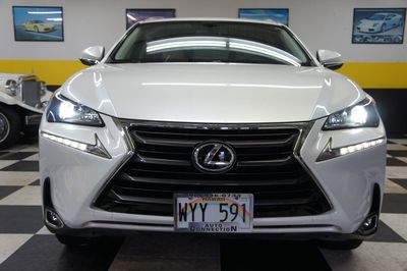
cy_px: 136
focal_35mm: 34
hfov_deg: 55.1
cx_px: 204
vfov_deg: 38.3
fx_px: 390
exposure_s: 1/40
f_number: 4
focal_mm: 23
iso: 200
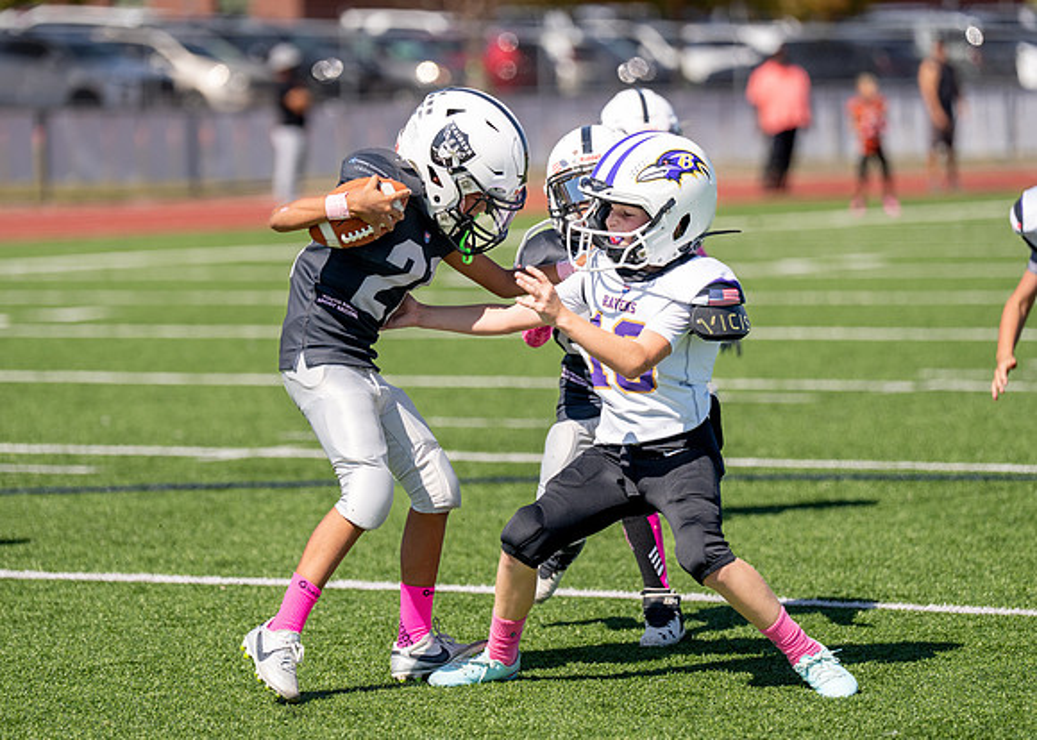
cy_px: 364
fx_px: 5781
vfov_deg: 7.3
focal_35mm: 196
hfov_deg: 10.2
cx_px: 474
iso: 200
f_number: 2.8
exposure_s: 1/5000
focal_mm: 151
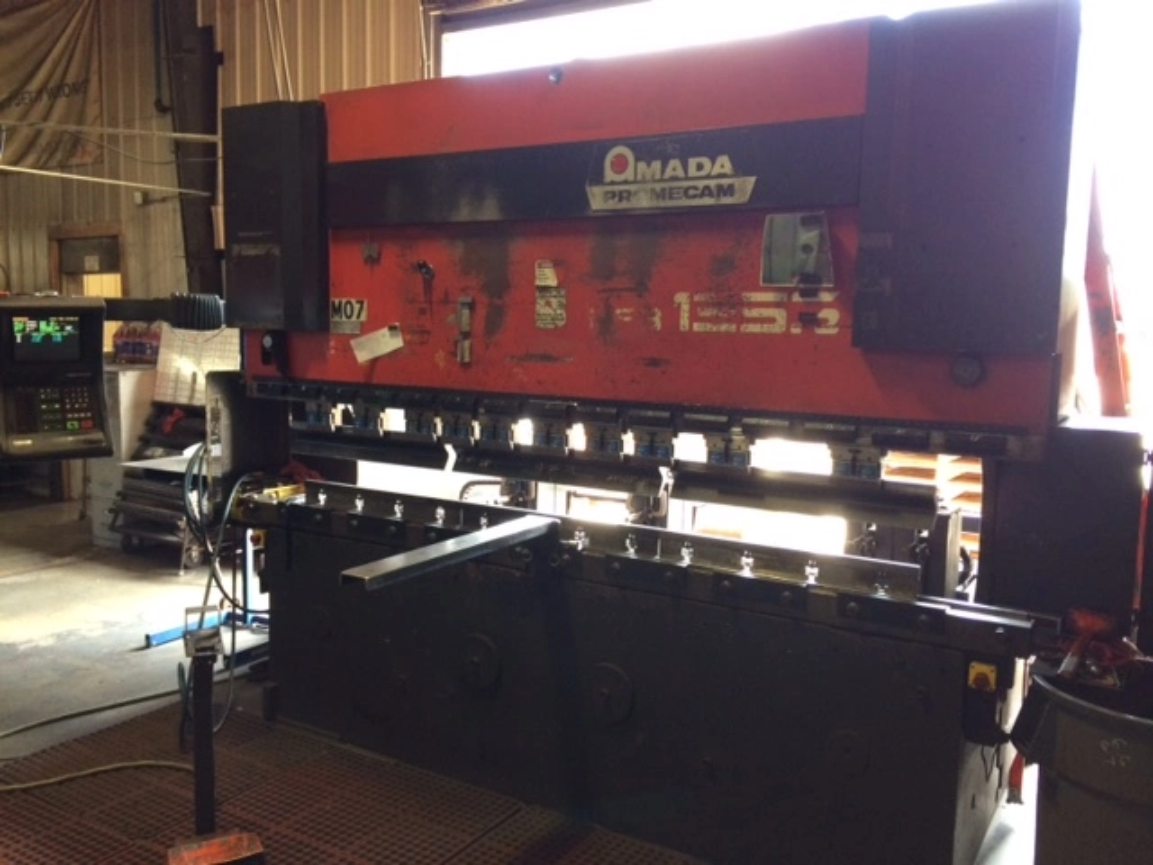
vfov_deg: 48.2
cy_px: 432
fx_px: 966
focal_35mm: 29
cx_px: 576
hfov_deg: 61.7
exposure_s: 1/30
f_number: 2.2
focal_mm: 4.15
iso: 125
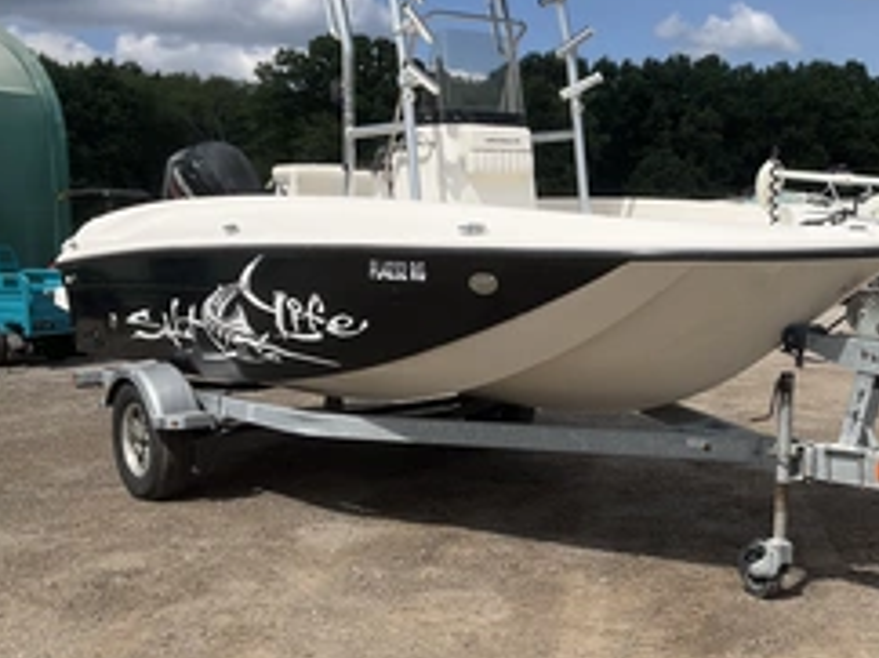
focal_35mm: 48
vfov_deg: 30.2
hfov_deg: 39.2
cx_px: 592
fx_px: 1218
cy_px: 313
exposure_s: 1/2538
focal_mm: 3
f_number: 1.8
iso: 25
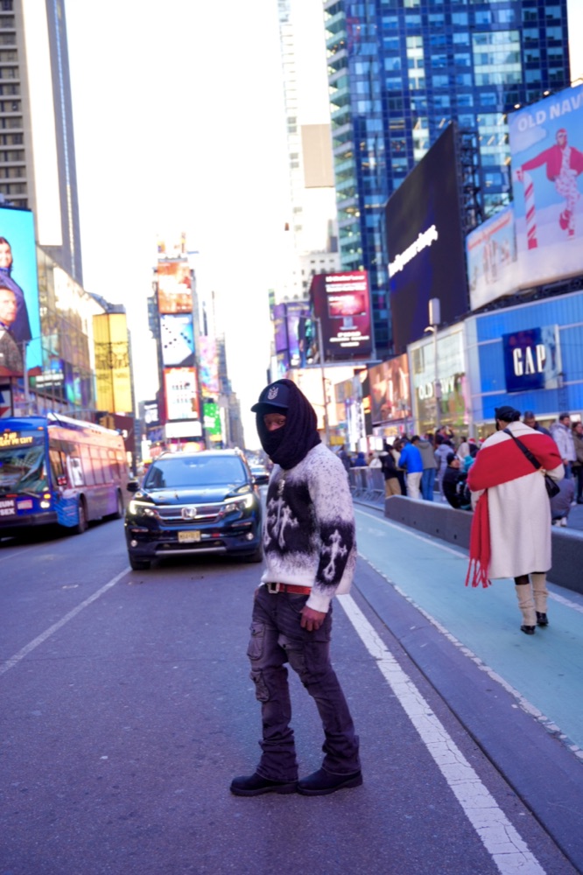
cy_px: 438
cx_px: 292
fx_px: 785
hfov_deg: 40.7
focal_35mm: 32
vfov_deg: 58.3
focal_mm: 32.3
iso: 320
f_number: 2.8
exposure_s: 1/320
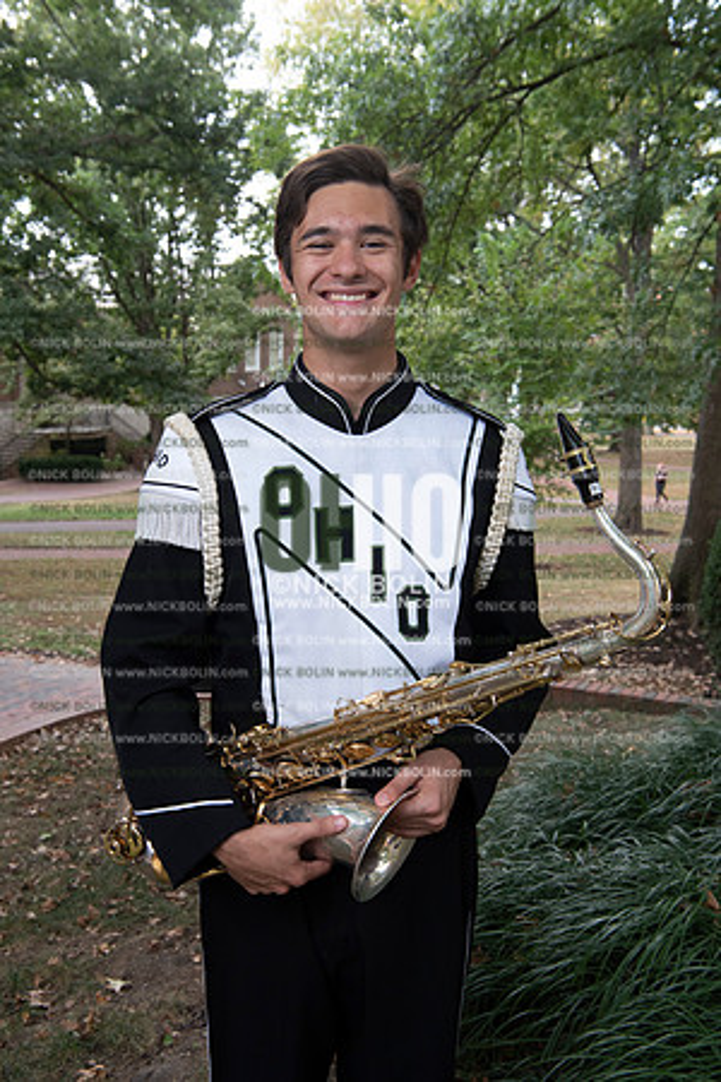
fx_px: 1202
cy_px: 541
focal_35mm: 40
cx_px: 360
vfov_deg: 48.5
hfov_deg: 33.4
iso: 800
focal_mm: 40
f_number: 8
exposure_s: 1/100
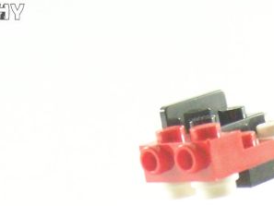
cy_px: 318
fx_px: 1037
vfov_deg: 10.9
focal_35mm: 131
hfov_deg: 14.7
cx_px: 309
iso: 400
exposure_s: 1/60
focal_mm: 6.3
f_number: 3.2
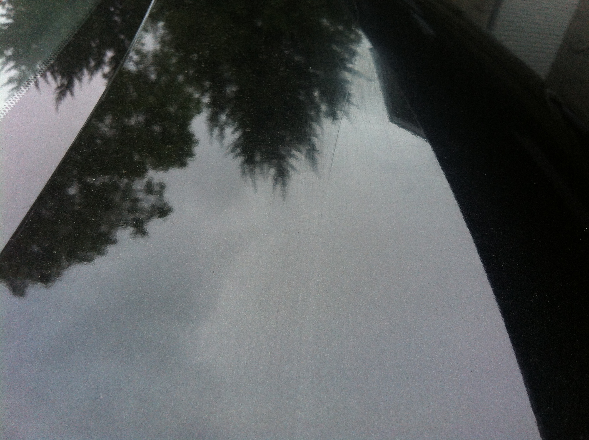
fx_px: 595
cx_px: 294
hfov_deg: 52.7
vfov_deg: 40.6
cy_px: 220
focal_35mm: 35
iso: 80
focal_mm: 3.85
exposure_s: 1/20
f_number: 2.8
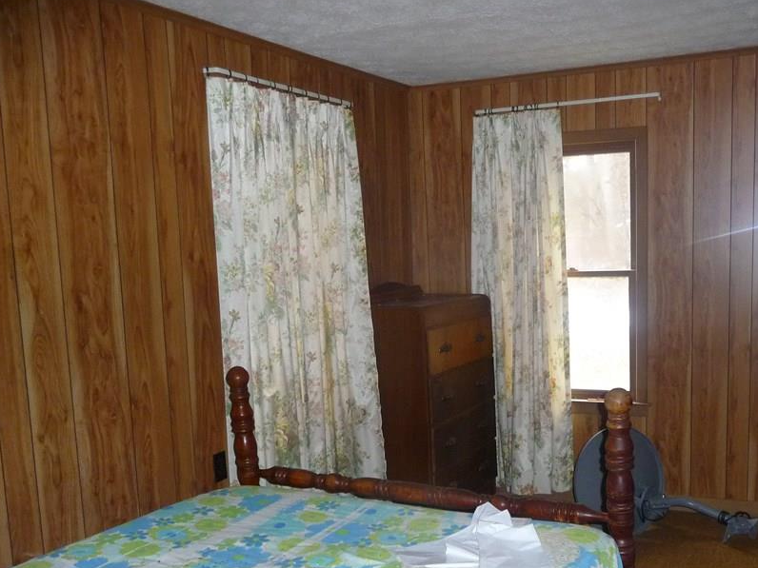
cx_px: 472
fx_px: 788
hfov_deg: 50.8
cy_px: 357
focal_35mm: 36
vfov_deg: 39.4
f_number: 3.3
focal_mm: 4.7
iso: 320
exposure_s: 1/30
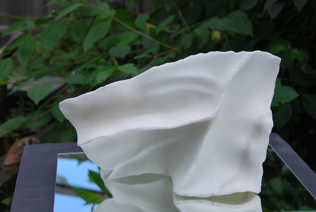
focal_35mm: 78
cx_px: 158
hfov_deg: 26.0
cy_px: 106
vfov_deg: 17.5
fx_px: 686
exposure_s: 1/200
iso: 100
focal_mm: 52
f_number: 7.1
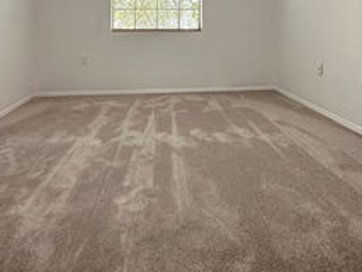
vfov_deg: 44.1
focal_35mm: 28
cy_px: 14
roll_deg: -0.7
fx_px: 293
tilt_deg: +2.1
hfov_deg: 63.4
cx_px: 186
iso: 320
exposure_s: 1/60
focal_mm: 2.22
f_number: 2.2
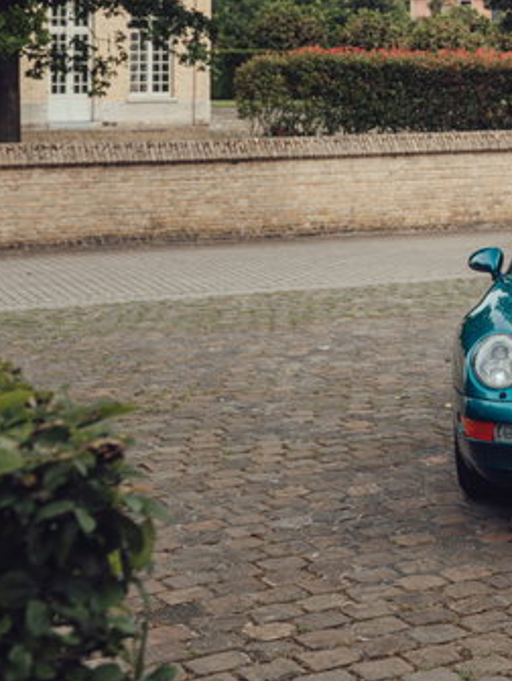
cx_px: 654
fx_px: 1516
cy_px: 190
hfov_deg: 18.0
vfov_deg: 25.1
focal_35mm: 77
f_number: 4.5
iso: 200
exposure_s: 1/200
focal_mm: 35
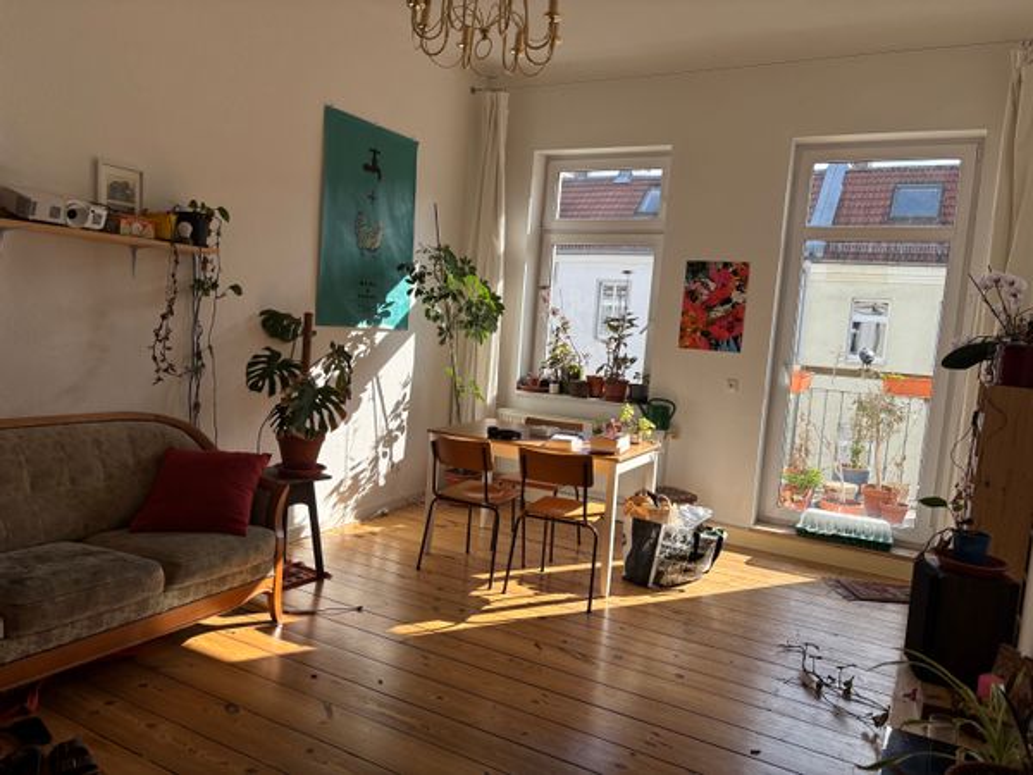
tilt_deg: -4.9
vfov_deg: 53.1
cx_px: 516
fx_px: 776
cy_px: 388
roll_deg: -4.3
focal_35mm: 26
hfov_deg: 67.3
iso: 50
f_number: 1.6
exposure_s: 1/1103
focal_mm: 5.96
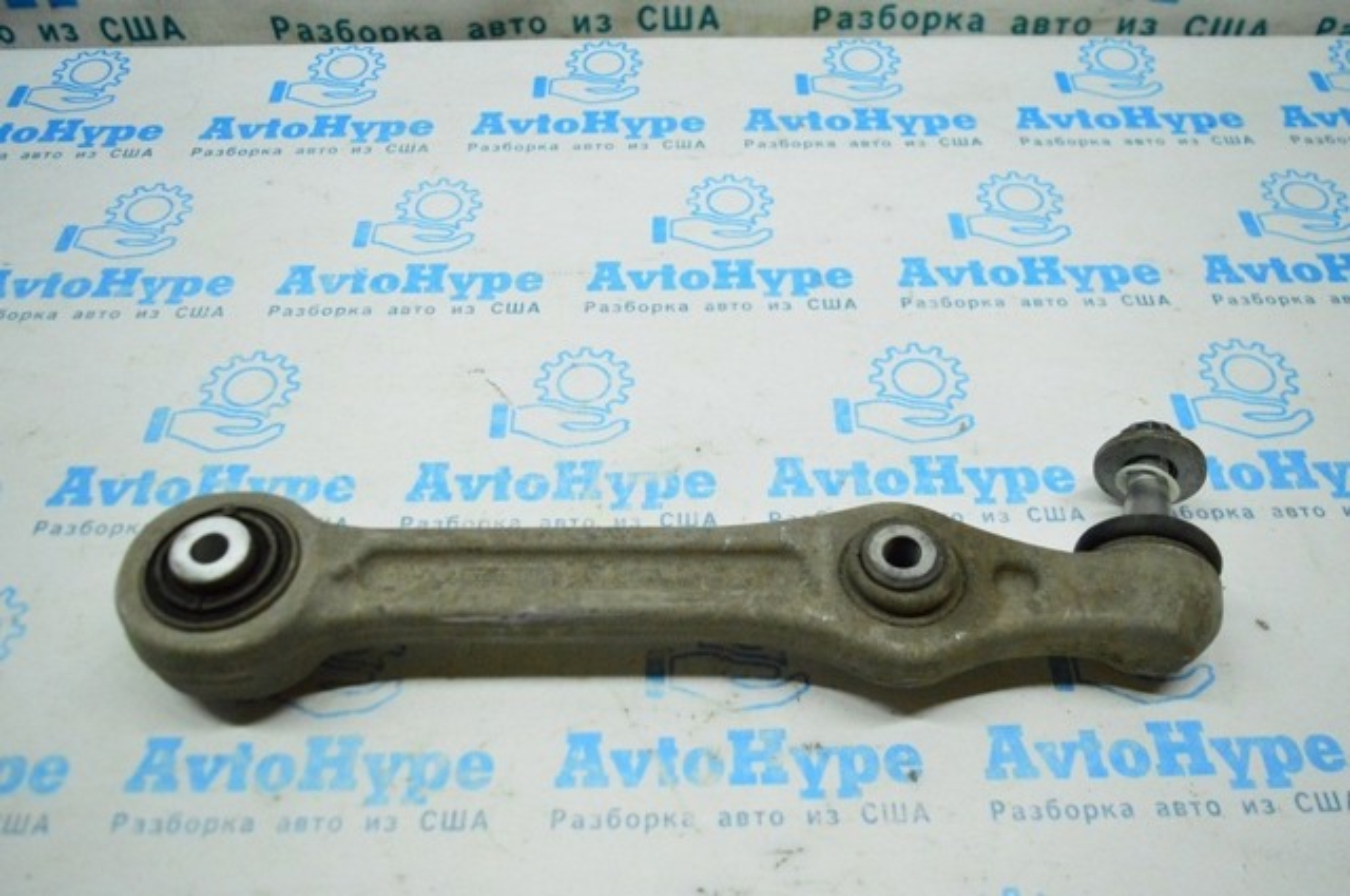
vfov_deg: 41.6
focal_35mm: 32
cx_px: 675
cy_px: 448
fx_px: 1180
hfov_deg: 59.6
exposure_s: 1/1000
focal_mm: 21
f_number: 3.8
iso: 6400
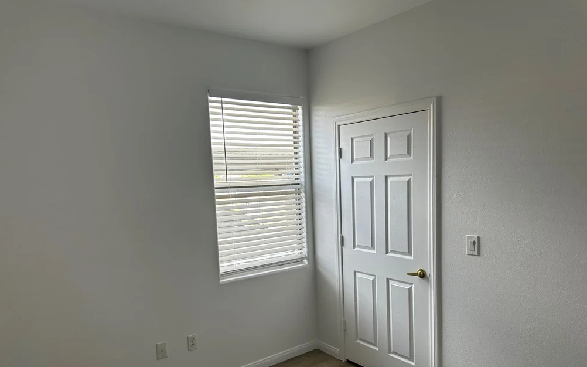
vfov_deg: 47.4
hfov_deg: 70.4
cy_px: 216
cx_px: 294
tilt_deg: -5.5
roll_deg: +2.0
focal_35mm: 26
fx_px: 416
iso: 64
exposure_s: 1/176
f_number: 1.78
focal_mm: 6.86
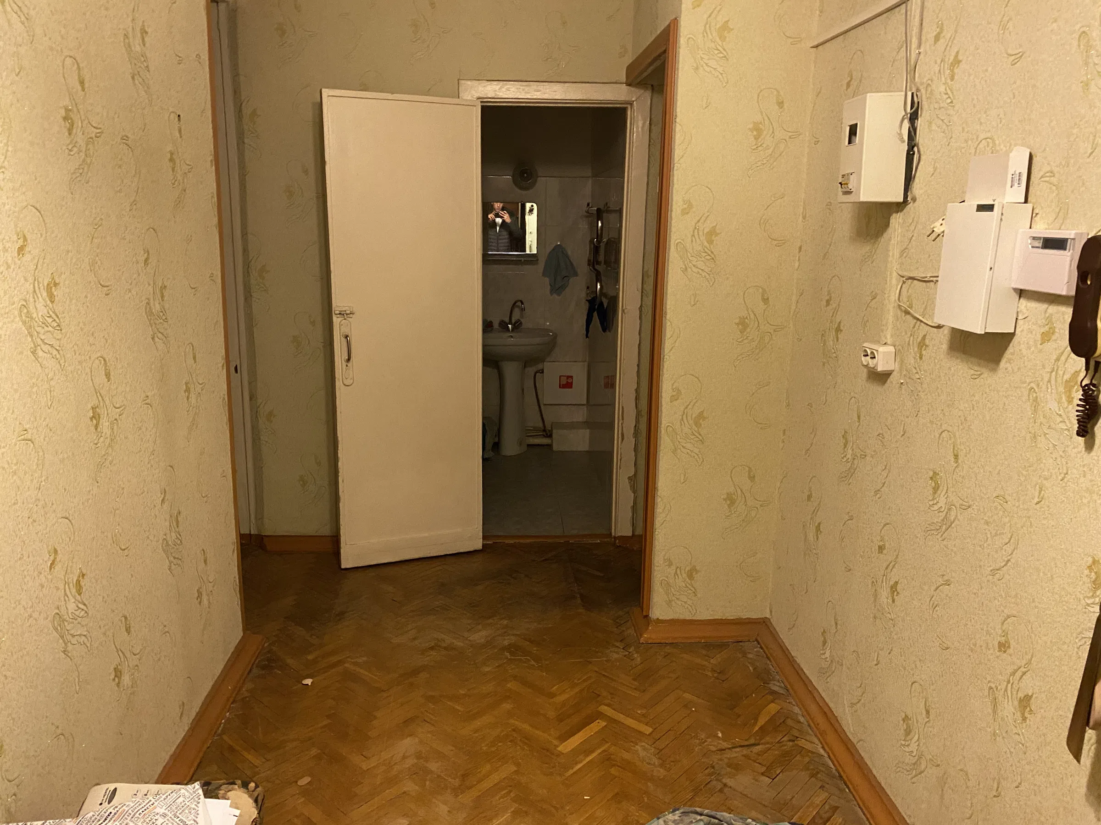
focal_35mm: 26
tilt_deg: -13.0
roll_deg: -0.9
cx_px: 550
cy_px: 412
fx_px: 827
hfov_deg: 67.3
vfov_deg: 53.1
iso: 500
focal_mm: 4.25
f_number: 1.8
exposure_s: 1/33
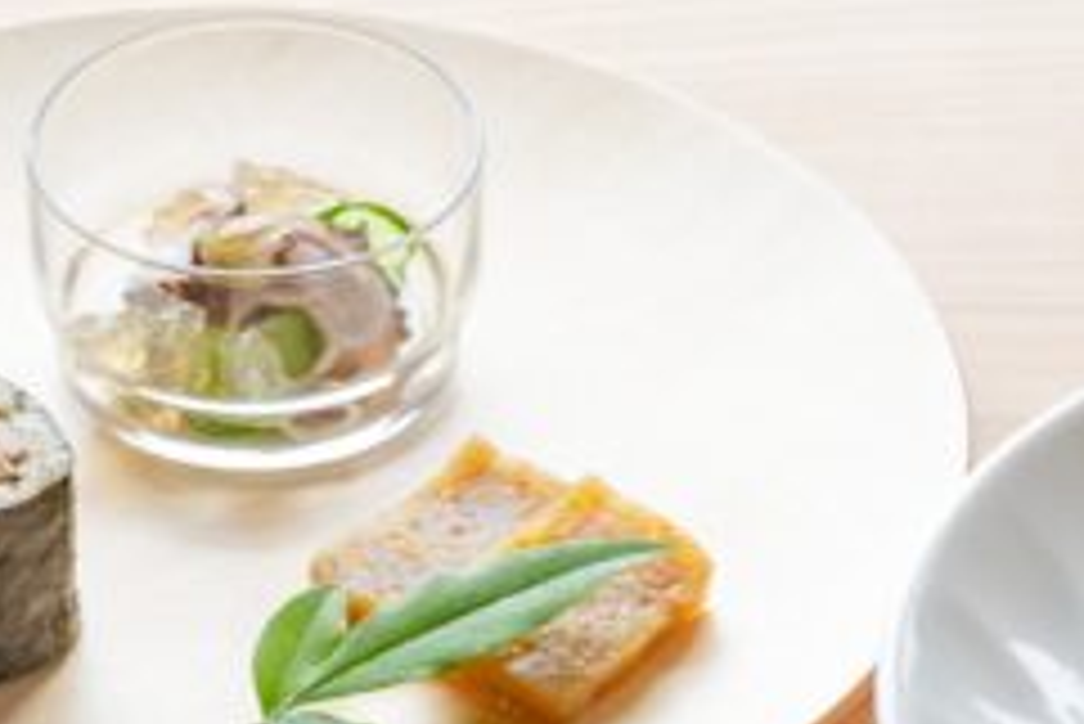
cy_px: 1106
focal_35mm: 224
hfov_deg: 9.1
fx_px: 6749
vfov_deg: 6.1
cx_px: 126
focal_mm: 40
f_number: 5.6
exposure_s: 1/80
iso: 200
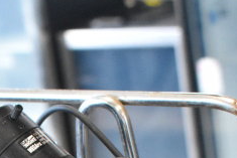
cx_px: -38
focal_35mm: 175
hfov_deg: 11.5
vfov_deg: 7.6
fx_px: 1153
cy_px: 309
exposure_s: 1/160
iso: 6400
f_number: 6.3
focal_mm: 30
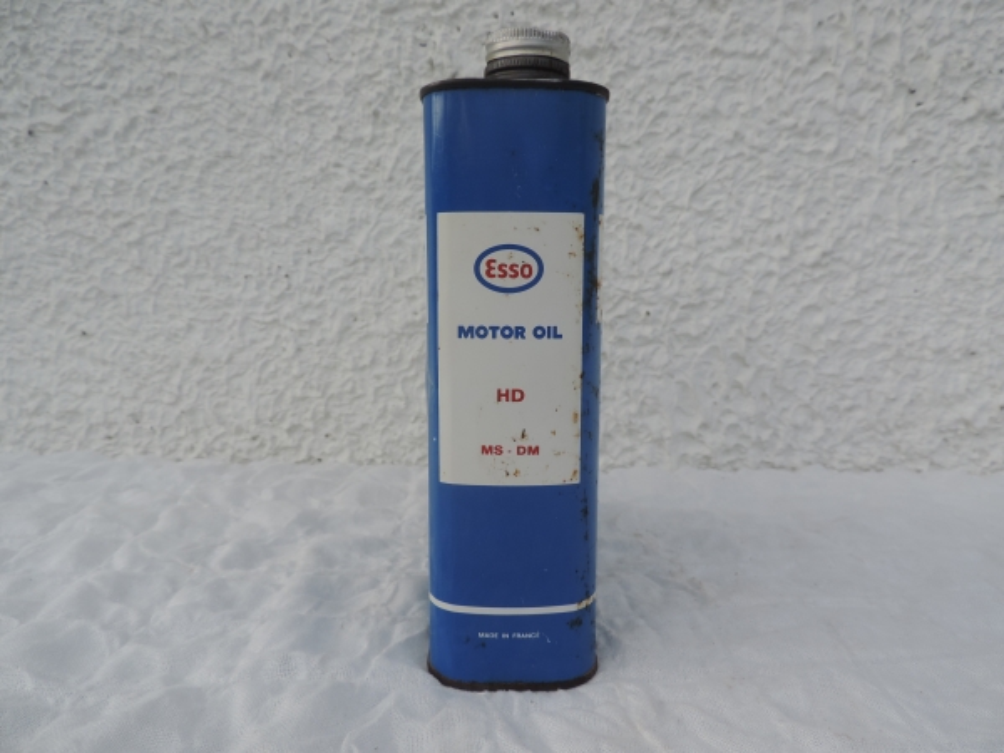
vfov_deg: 56.8
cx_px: 502
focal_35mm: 24
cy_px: 376
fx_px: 696
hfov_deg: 71.6
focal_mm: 4.3
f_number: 3
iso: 80
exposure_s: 1/1000
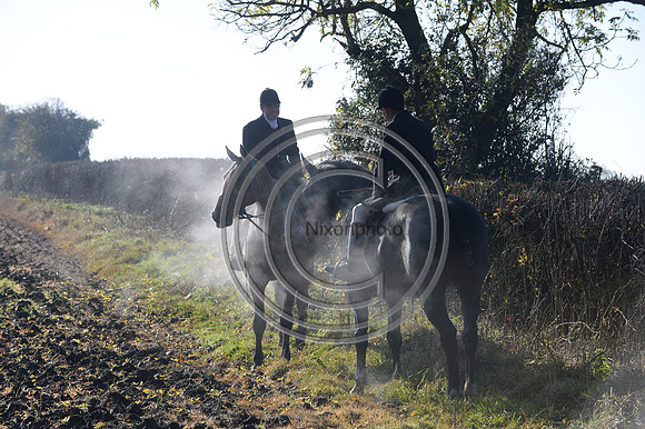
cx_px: 322
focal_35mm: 116
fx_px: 2077
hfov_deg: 17.7
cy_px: 214
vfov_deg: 11.8
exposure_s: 1/2500
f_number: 5.6
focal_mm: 116
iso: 1000
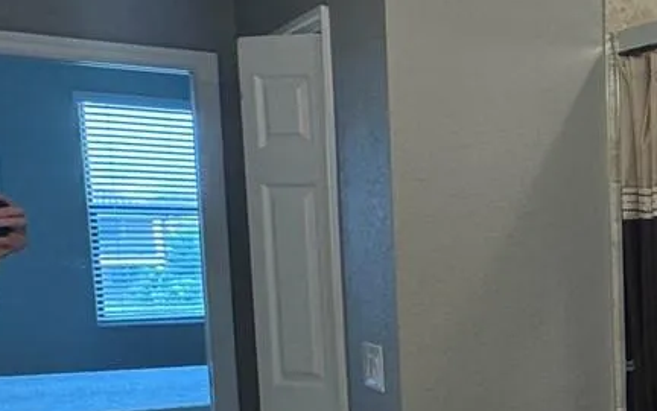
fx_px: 985
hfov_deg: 24.6
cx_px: 1071
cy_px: 298
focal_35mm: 55
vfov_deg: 23.4
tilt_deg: -5.8
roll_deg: -2.2
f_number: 2.2
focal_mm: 2.22
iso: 160
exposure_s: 1/120
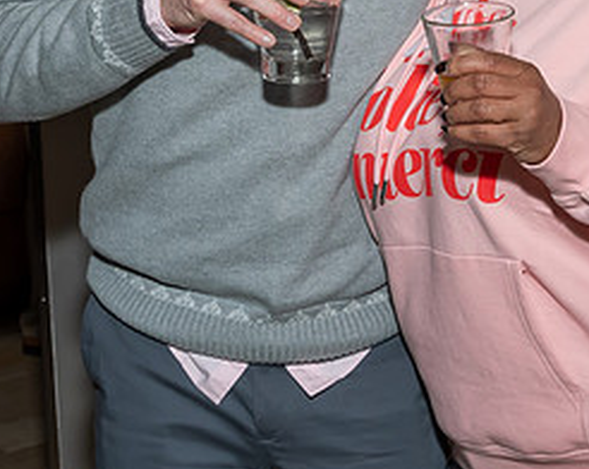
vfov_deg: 13.9
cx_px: 502
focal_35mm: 108
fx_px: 1880
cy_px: -49
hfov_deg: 17.6
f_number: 7.1
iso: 400
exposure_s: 1/250
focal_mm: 24
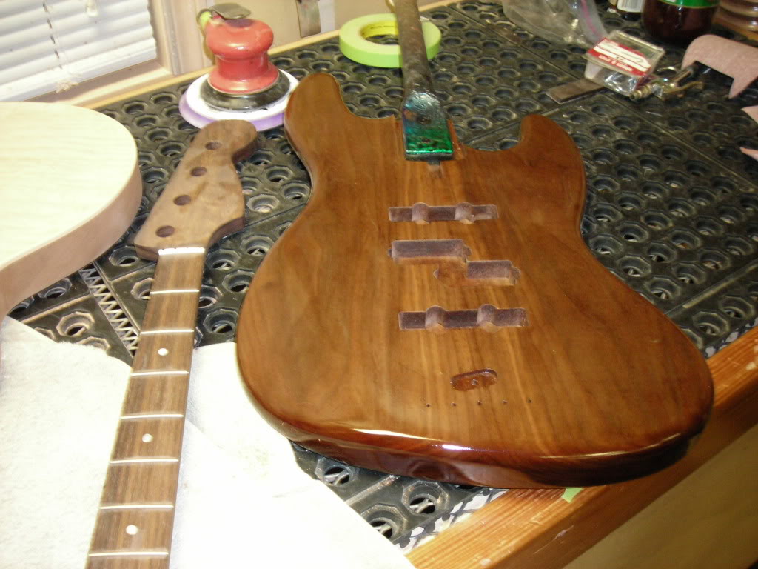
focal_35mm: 38
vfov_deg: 37.7
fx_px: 832
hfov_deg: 49.0
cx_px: 379
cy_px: 284
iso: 200
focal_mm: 6.3
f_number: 3.2
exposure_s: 1/15.6
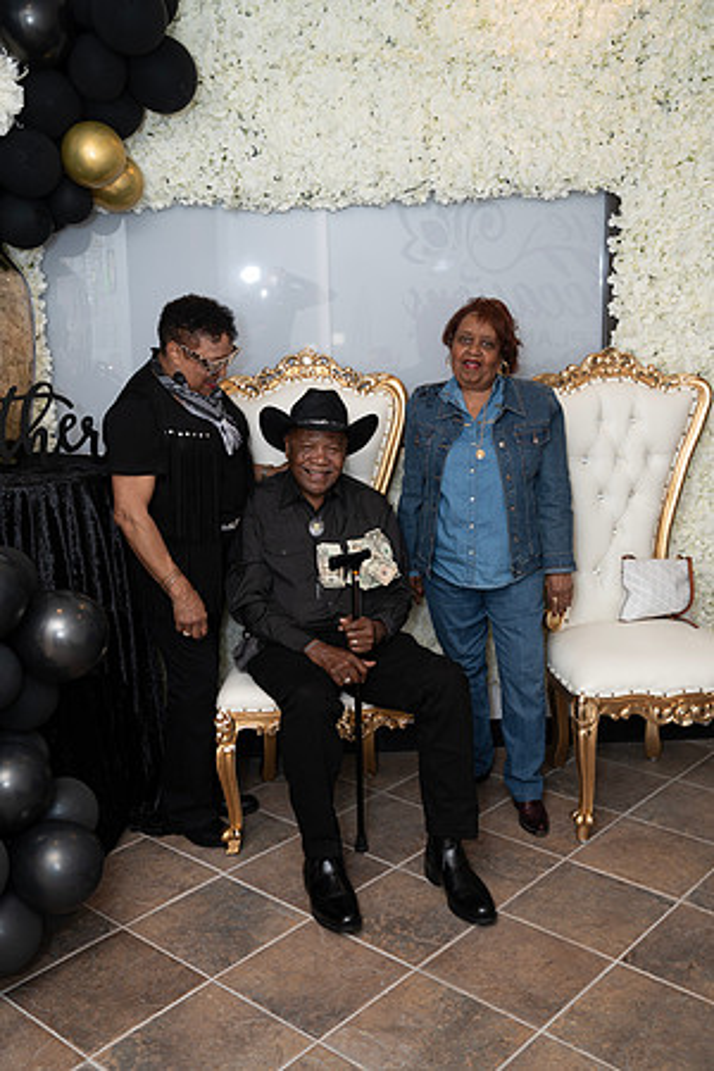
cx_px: 357
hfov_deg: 35.9
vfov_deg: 51.9
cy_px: 536
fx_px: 1101
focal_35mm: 37
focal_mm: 37
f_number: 4
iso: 200
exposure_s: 1/125
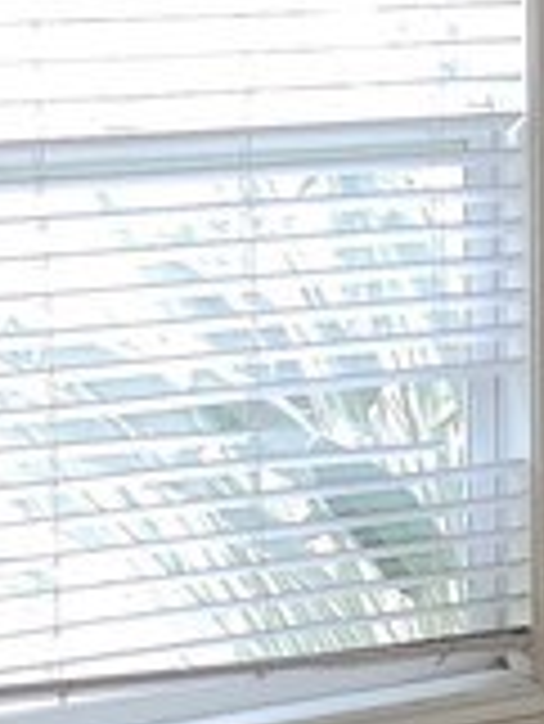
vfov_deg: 13.5
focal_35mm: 146
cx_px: 629
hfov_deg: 10.0
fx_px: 3055
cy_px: 423
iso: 64
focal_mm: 6.4
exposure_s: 1/120
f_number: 1.8
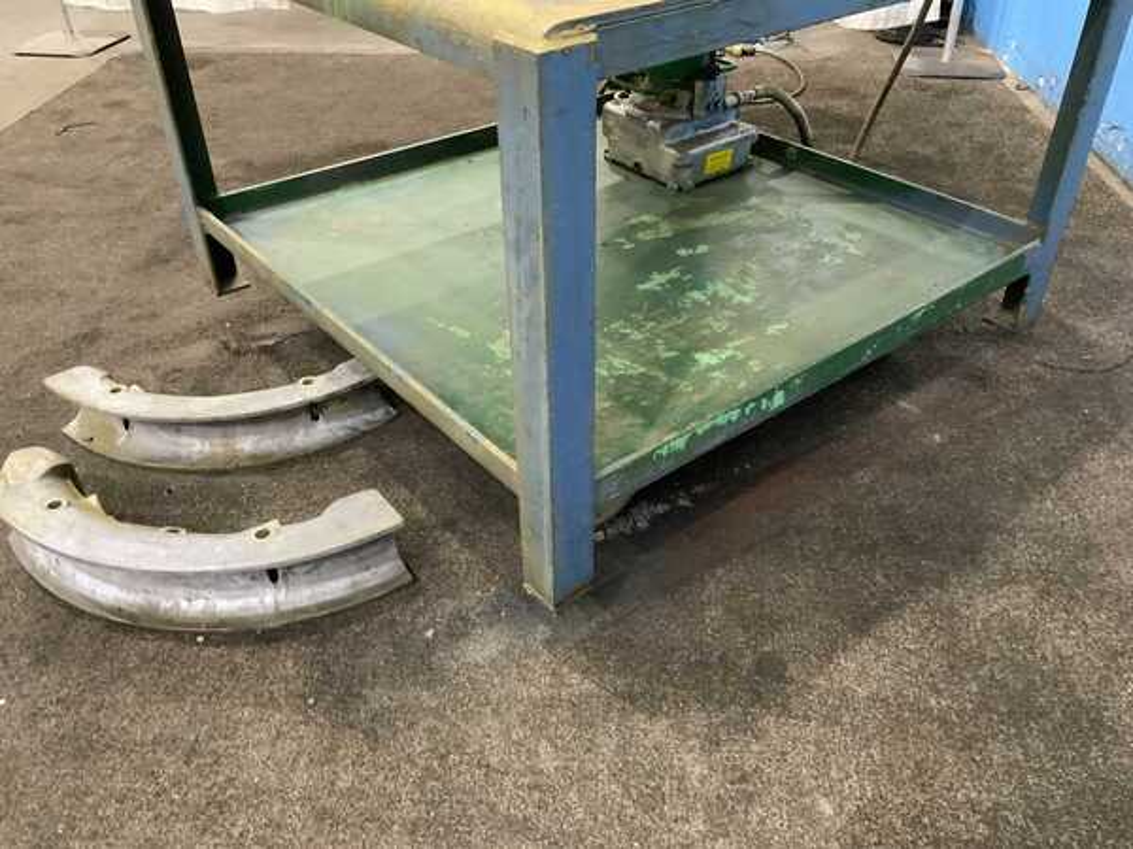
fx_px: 949
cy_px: 424
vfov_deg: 48.2
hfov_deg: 61.7
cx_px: 566
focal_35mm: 29
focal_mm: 3
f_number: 1.8
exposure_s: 1/40
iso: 320
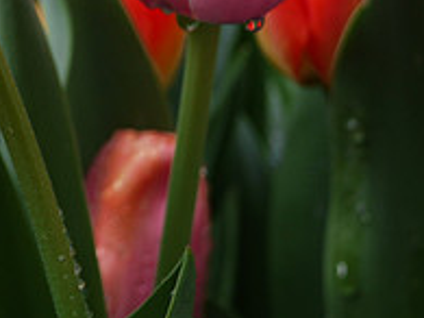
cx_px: -65
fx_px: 1457
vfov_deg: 12.0
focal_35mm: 119
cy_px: -119
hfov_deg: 16.0
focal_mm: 20
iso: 100
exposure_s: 1/125
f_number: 3.2
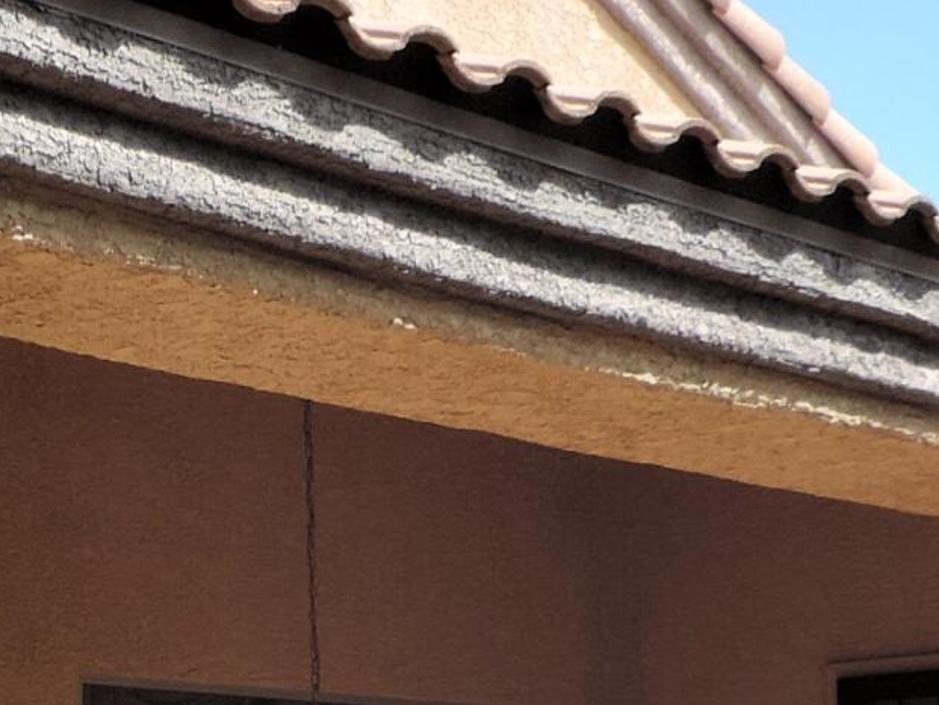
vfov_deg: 12.5
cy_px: 829
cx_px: 48
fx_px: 3147
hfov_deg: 16.7
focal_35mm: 116
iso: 80
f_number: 3
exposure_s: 1/800
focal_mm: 4.3
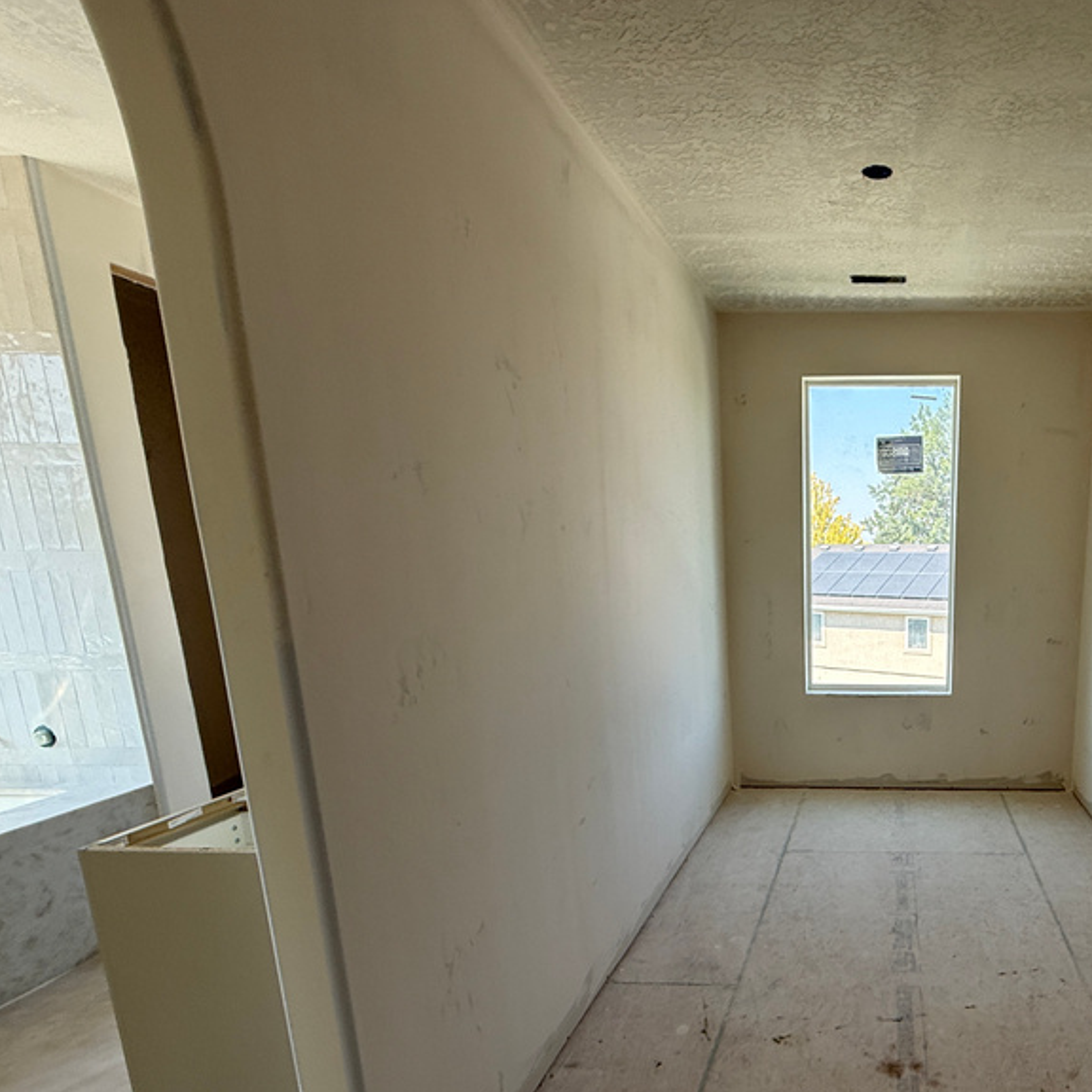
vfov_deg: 67.9
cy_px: 720
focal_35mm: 22
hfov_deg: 63.6
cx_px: 874
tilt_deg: -10.9
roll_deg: +0.6
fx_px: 785
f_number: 2.2
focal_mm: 2.22
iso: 64
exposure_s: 1/190
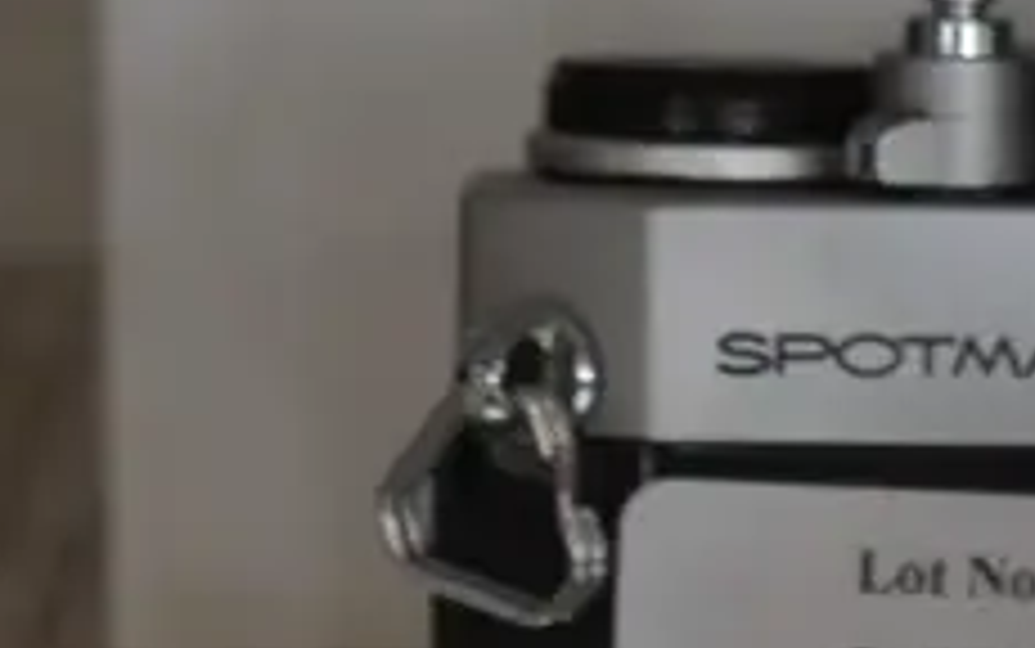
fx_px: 5334
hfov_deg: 10.4
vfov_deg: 6.9
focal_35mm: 189
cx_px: 1868
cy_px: 776
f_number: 4.5
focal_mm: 20
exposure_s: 1/60
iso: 1000
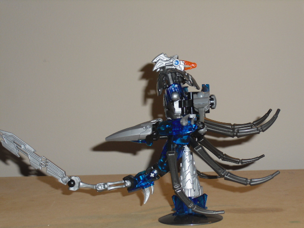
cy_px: 114
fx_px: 641
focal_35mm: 73
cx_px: 152
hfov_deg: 26.7
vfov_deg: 20.2
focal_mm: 13.1
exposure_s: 1/60
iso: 200
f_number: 4.6
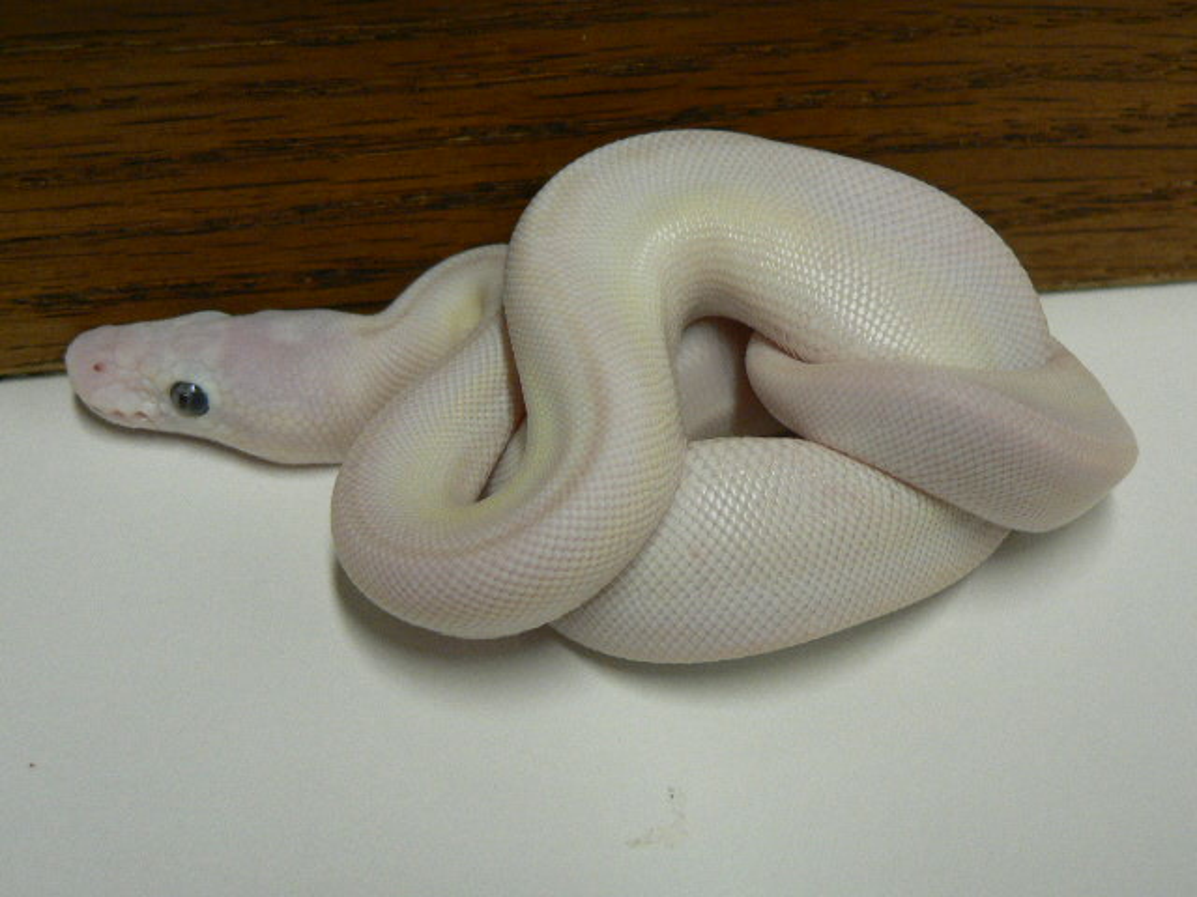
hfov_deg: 32.7
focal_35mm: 59
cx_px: 598
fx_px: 2040
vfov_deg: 24.8
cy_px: 448
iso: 200
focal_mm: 9.8
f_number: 3.2
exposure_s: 1/30
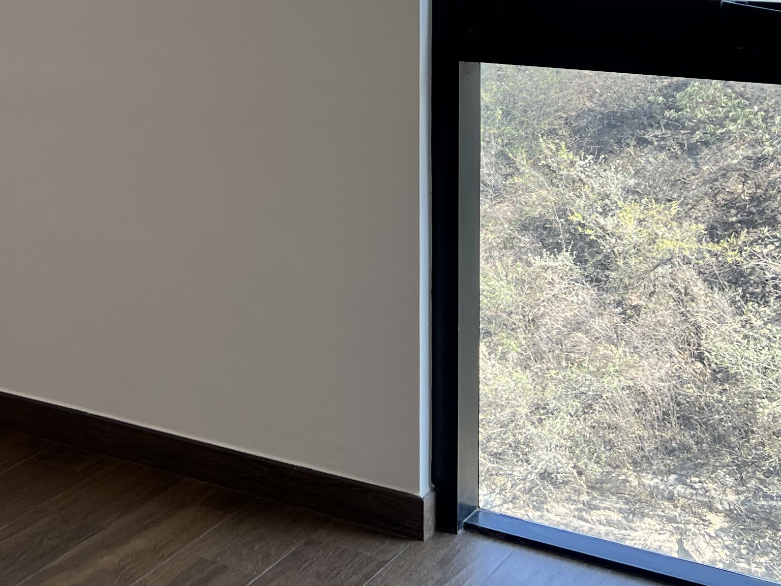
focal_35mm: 66
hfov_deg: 28.4
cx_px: 103
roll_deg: +0.9
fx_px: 1489
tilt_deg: -3.2
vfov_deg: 21.2
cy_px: -57
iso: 50
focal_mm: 5.7
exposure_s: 1/397
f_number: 1.5
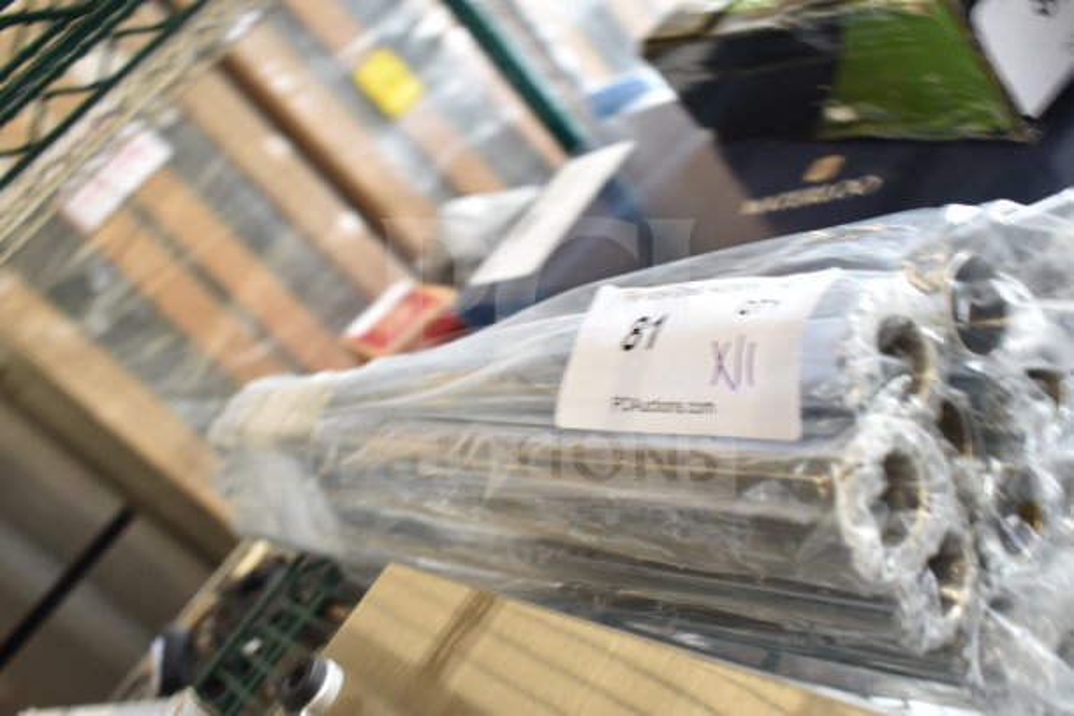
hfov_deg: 57.2
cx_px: 537
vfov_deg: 40.0
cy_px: 358
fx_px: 985
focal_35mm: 33
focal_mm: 22
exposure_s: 1/40
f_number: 3.8
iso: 320
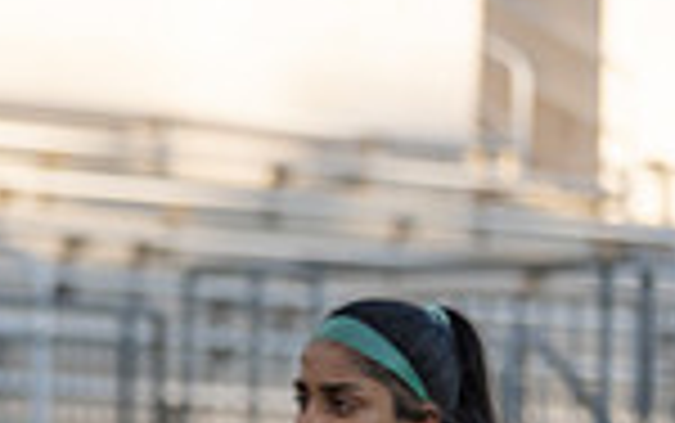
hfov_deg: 5.8
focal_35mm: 354
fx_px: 6517
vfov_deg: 3.7
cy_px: 655
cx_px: -531
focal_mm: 90
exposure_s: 1/6400
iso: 1000
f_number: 2.8
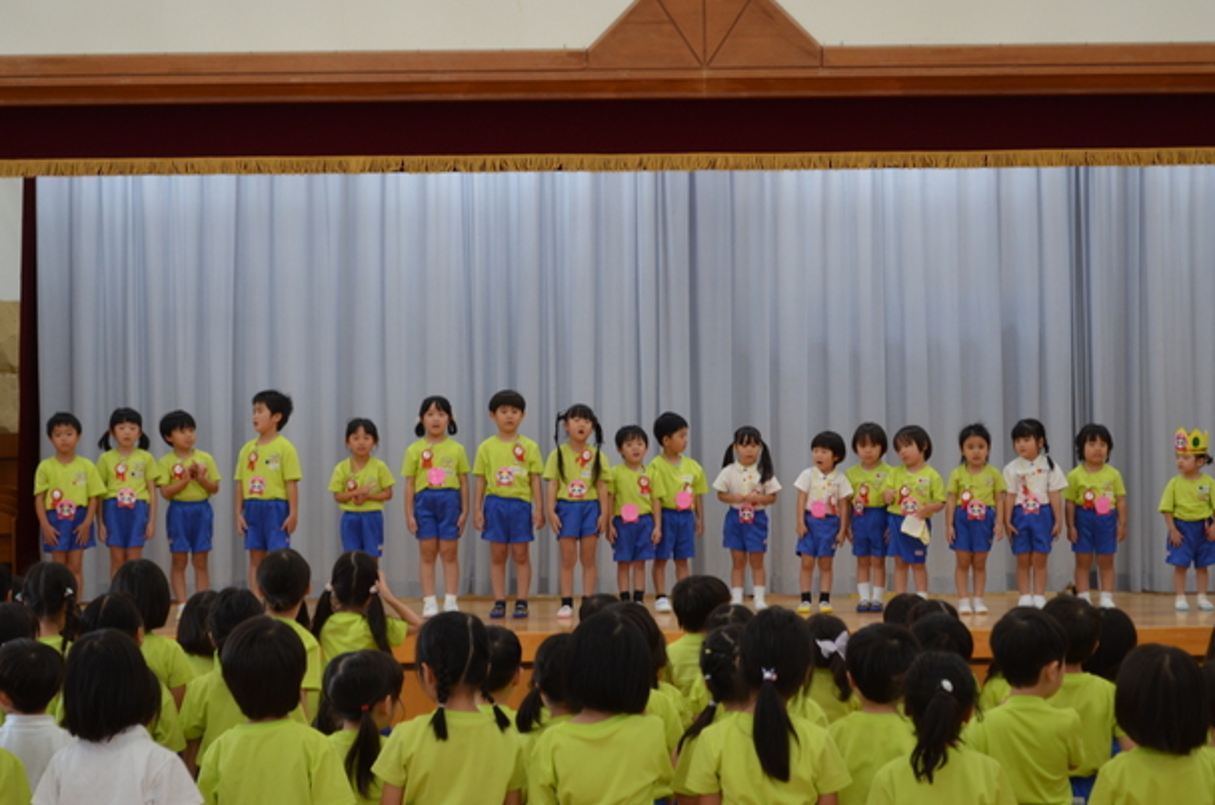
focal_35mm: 80
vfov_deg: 17.0
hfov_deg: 25.4
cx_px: 618
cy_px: 394
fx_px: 2695
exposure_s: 1/60
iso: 720
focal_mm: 50
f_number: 5.6
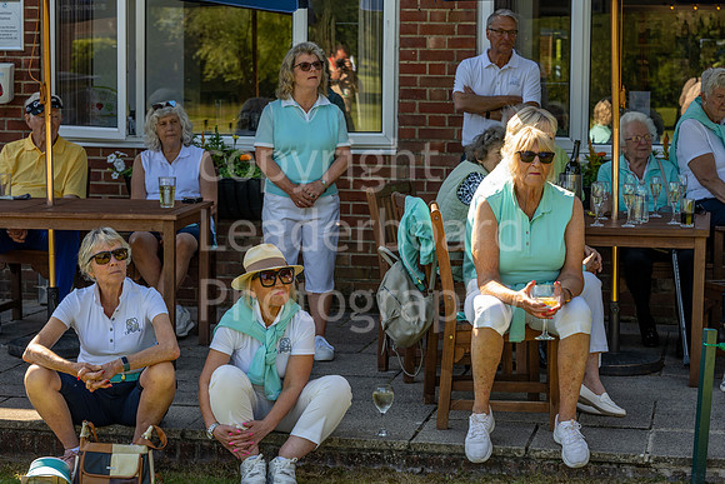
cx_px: 362
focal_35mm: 85
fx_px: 1712
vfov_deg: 16.1
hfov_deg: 23.9
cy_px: 242
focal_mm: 85
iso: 200
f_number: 6.3
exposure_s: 1/250
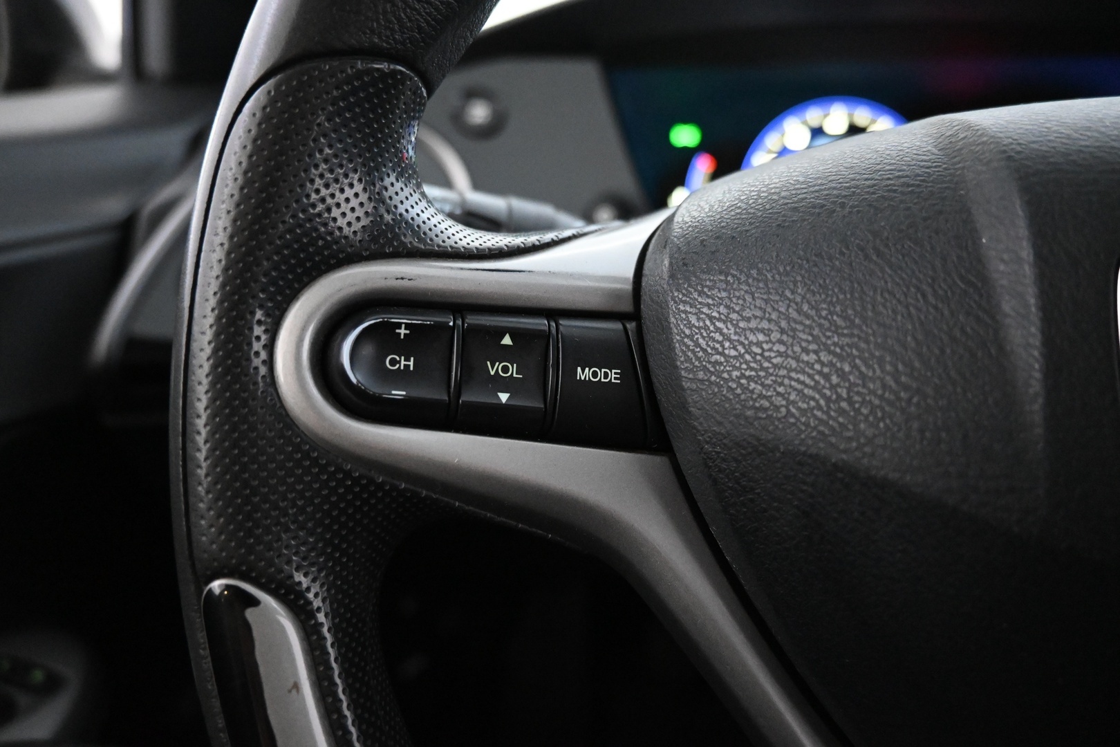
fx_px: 747
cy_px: 374
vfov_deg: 53.1
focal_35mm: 24
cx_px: 560
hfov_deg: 73.7
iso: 6400
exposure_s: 1/30
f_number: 3.5
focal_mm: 16
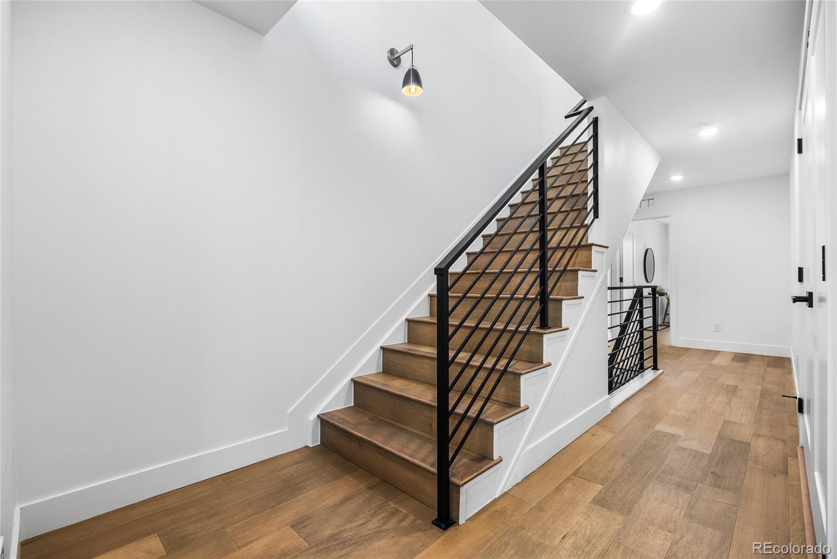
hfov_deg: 96.7
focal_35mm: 16
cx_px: 418
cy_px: 280
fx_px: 372
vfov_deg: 73.8
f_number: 8
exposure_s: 1/6
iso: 200
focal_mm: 16
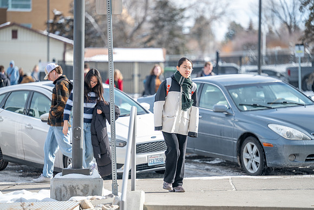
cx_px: 157
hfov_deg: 13.7
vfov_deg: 9.2
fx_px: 1309
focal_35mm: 150
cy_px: 105
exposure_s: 1/800
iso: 100
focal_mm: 150
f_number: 2.8
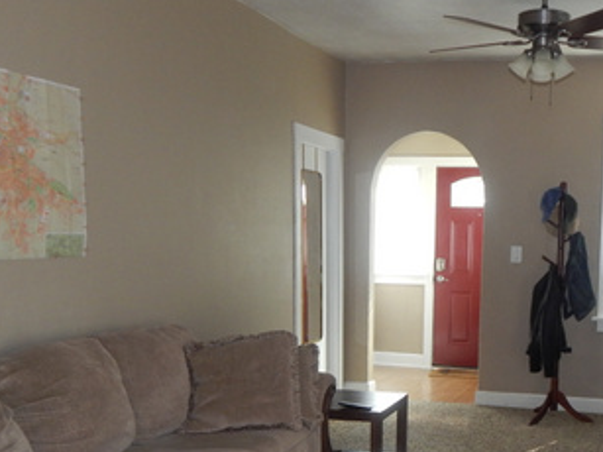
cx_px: 464
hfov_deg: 38.5
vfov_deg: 29.7
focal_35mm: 48
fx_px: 836
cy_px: 344
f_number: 3
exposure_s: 1/30
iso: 180
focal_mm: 4
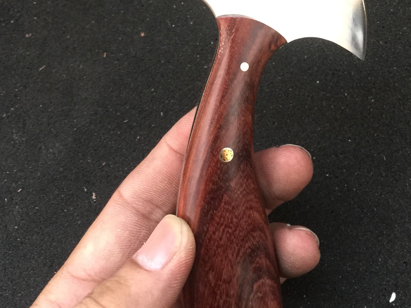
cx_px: 254
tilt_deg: -64.2
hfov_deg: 34.8
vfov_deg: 24.7
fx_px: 653
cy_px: -31
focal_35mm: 55
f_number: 2.2
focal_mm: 4.15
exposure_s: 1/10
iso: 100
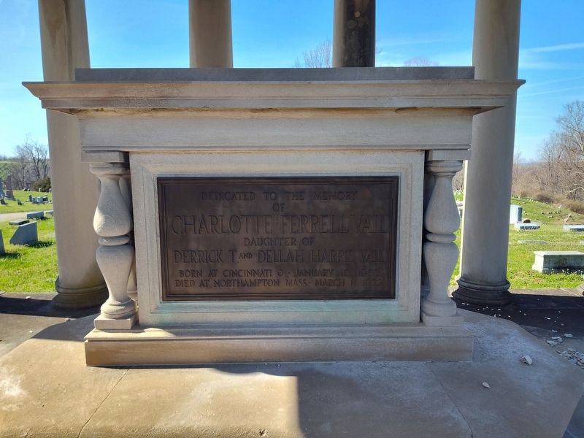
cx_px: 292
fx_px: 388
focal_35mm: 23
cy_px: 219
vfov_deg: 58.9
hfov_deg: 73.9
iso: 100
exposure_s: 1/835
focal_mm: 5.56
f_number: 1.8
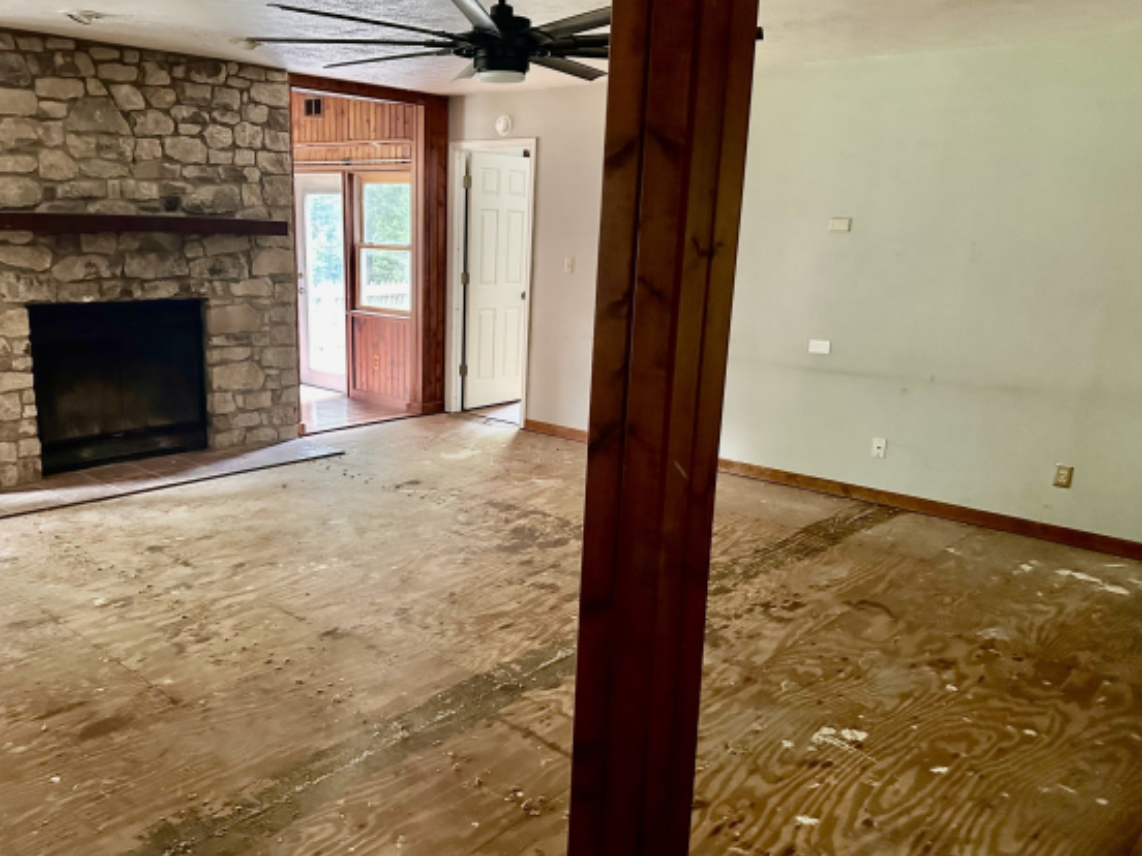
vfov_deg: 48.2
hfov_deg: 61.4
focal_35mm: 29
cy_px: 453
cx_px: 487
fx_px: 957
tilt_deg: -13.1
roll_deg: -1.3
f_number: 1.78
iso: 1000
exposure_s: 1/35
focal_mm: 6.86
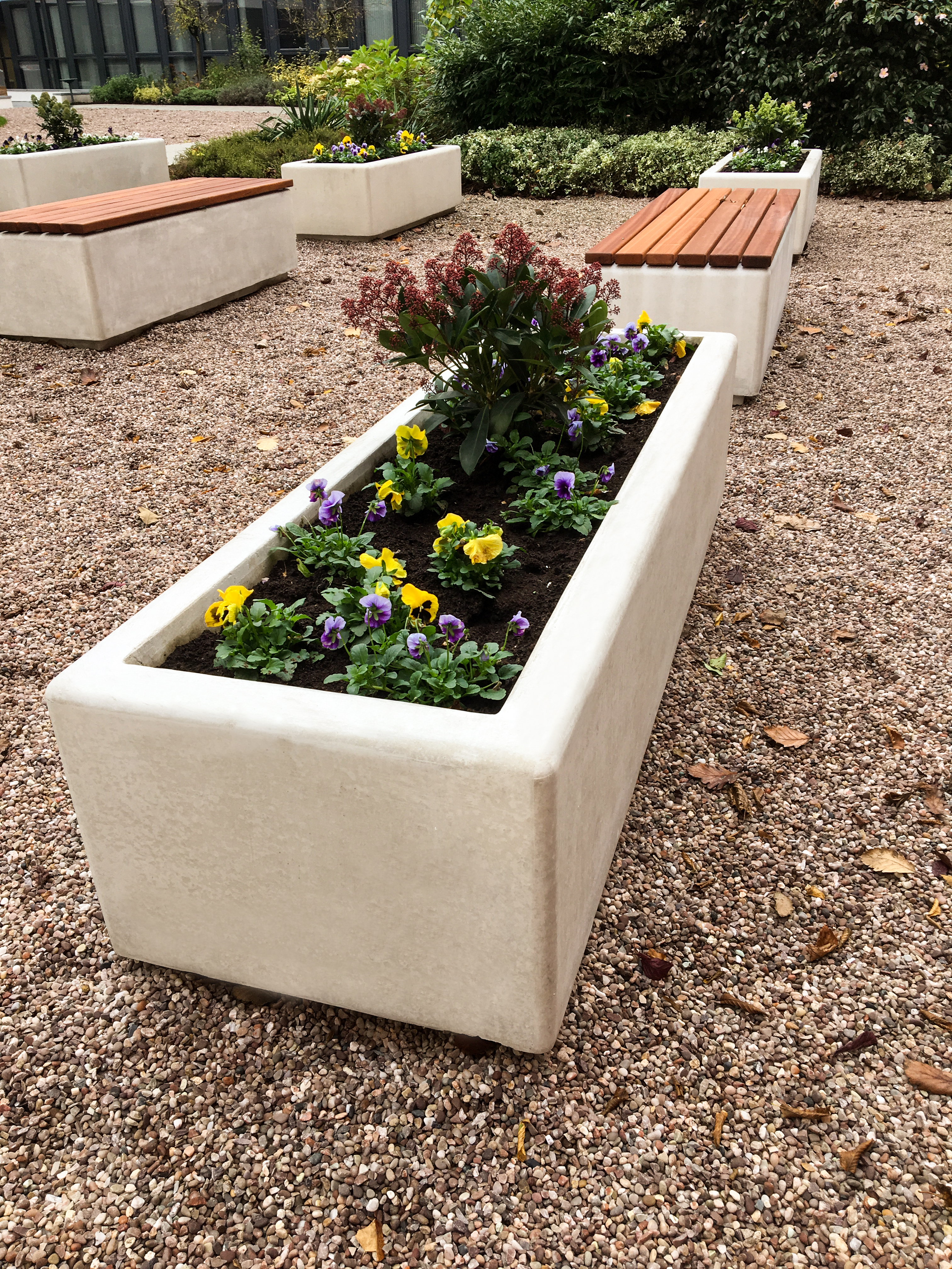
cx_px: 476
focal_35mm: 29
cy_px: 634
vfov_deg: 61.7
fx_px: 1063
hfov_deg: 48.2
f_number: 2.2
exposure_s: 1/196
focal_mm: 4.15
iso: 25
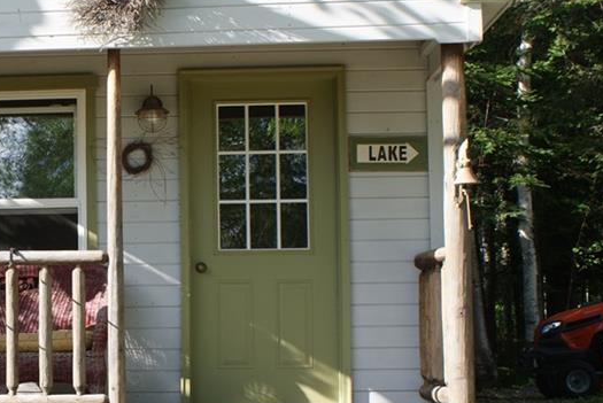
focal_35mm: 76
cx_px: 75
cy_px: 217
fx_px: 1274
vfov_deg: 18.0
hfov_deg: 25.9
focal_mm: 26
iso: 100
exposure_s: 1/80
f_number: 7.1
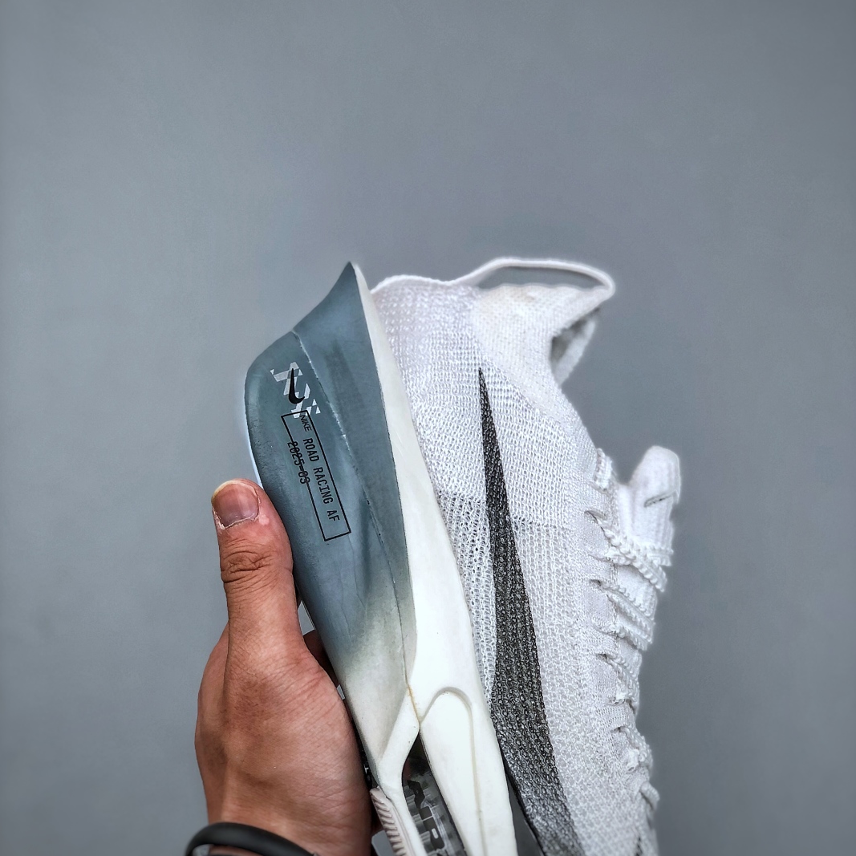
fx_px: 1902
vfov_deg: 25.3
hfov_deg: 25.4
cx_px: 428
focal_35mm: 68
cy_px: 382
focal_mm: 6.6
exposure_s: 1/100
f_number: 2.8
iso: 32
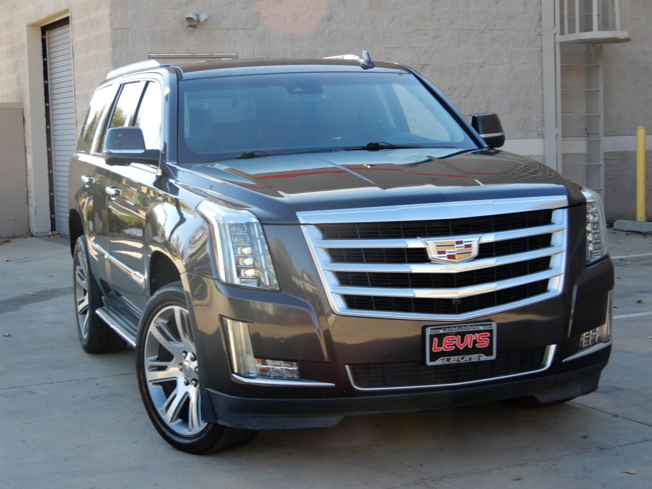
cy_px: 244
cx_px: 326
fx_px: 1318
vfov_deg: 21.0
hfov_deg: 27.8
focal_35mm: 70
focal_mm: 12.5
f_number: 4.5
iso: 80
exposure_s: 1/100
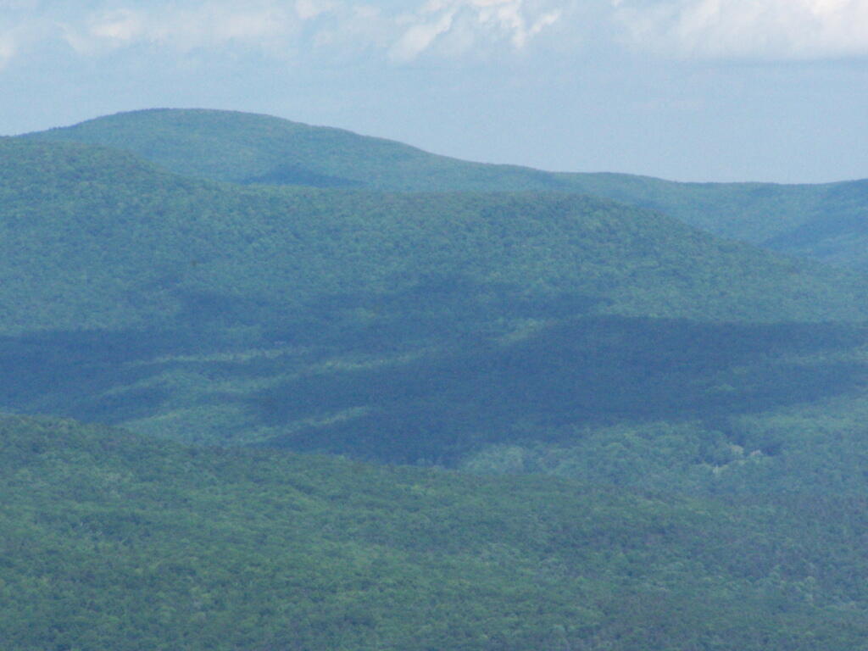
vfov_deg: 4.7
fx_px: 7949
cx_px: 434
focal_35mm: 317
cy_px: 326
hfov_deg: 6.3
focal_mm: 52.6
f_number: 7.1
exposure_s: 1/1600
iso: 400
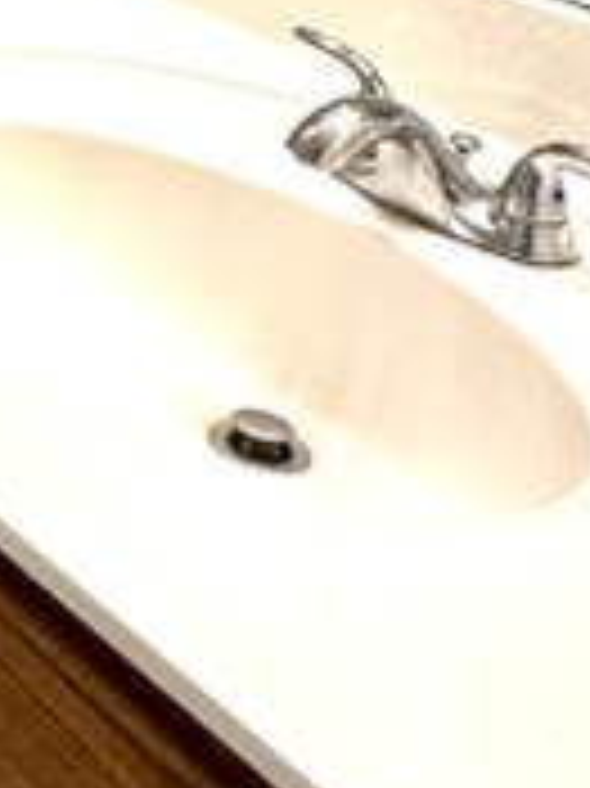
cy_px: -243
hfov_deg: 13.4
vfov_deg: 21.5
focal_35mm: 82
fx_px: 1866
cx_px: -806
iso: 160
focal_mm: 2.22
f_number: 2.2
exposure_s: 1/120
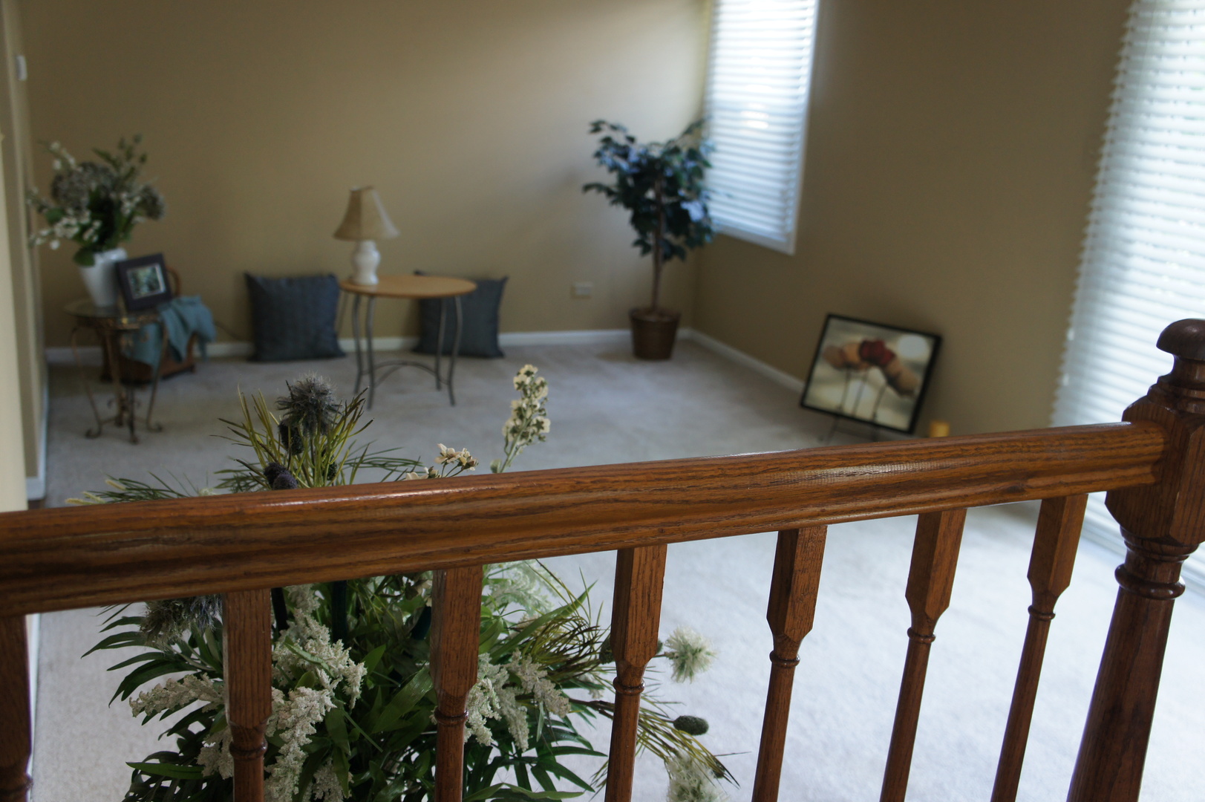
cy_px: 401
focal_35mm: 33
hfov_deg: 57.3
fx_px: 1104
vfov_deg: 39.9
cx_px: 602
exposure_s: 1/40
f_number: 4
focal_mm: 22
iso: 400
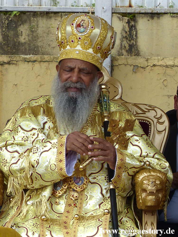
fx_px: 946
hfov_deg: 10.7
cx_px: 89
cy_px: 118
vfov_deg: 14.3
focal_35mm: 138
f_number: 4
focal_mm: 24.8
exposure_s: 1/320
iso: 100
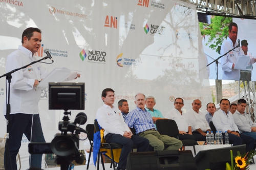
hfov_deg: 31.9
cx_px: 128
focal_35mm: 63
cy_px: 85
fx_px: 447
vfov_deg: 21.5
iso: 125
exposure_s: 1/125
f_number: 5.6
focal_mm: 42
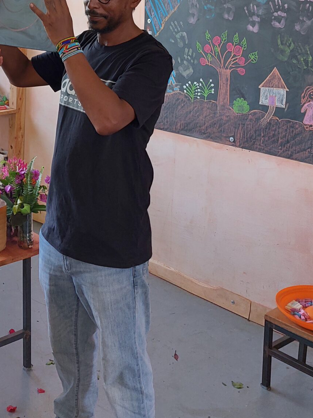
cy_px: 59
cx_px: 34
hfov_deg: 26.2
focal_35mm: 54
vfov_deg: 34.0
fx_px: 651
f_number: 1.8
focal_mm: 5.23
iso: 50
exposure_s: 1/60
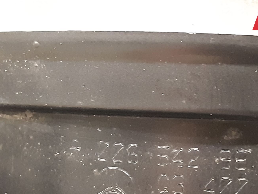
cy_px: 149
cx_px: 171
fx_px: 306
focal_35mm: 41
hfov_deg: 45.1
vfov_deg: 34.3
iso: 500
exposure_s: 1/20
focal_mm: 3.93
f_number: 1.7
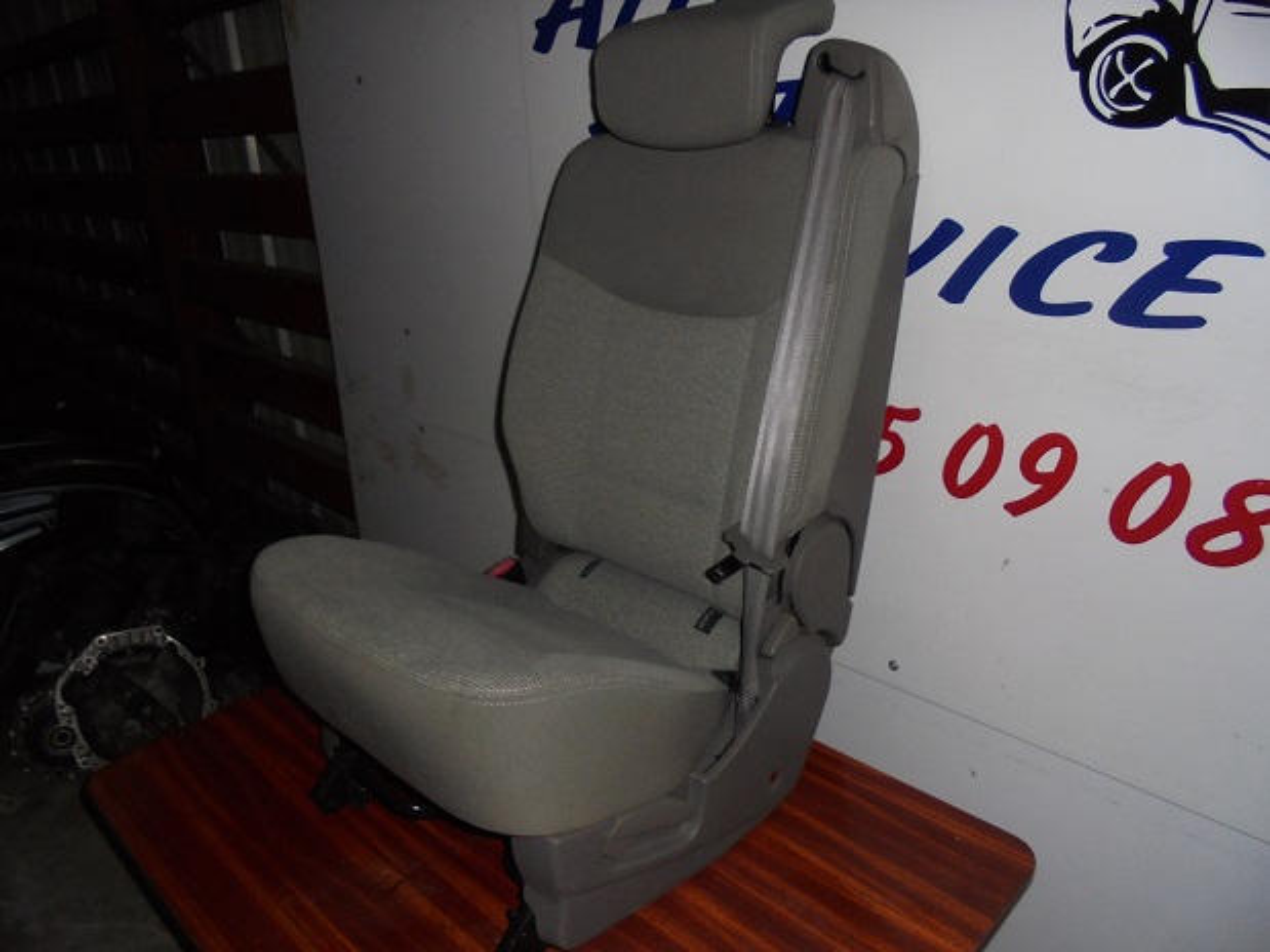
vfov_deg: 53.0
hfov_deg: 67.3
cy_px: 476
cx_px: 635
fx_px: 954
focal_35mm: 26
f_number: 3.5
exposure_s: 1/30
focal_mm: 4.6
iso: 250
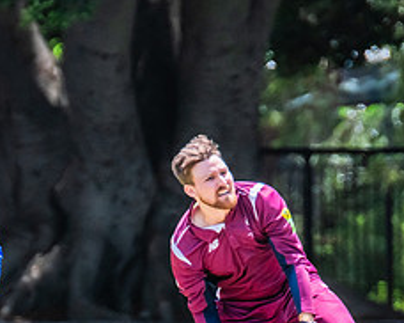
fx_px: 23021
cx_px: 263
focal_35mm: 1927
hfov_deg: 1.0
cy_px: 373
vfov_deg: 0.8
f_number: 10
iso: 800
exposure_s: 1/1000
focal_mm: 600
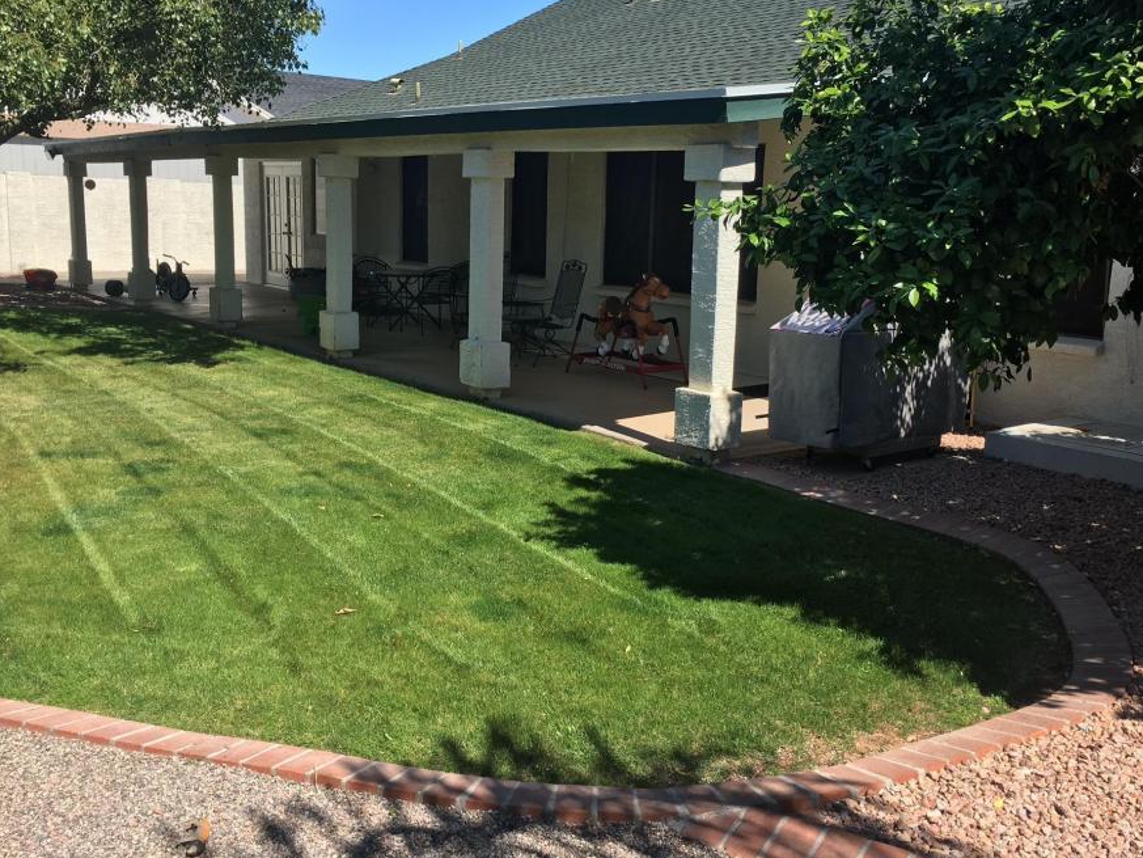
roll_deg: -2.1
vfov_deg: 41.8
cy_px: 417
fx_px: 1123
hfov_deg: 53.9
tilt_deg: -9.3
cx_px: 585
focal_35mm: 34
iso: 25
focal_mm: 4.15
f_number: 2.2
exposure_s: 1/1099
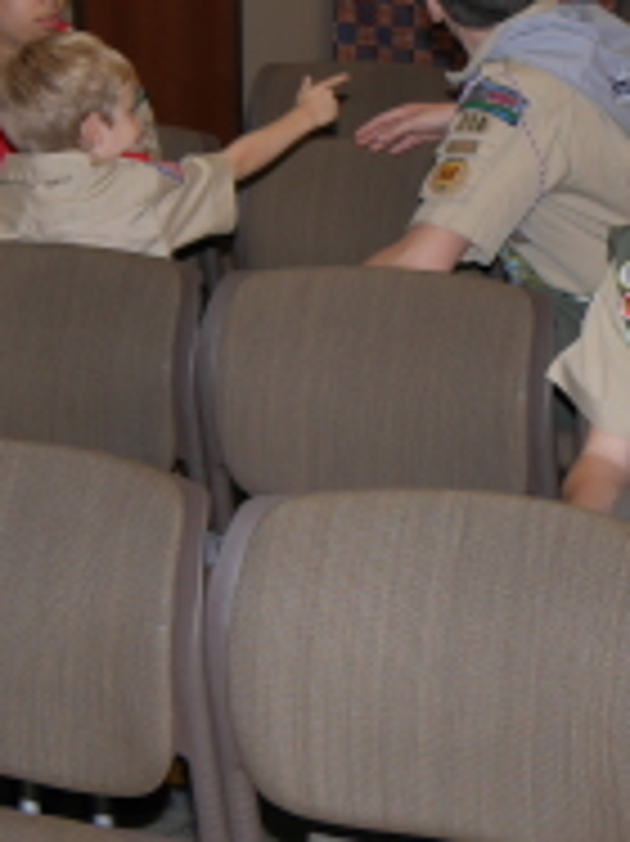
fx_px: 3158
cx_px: 670
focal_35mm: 130
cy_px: 248
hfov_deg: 11.3
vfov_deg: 15.1
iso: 200
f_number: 3.8
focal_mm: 19
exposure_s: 1/125
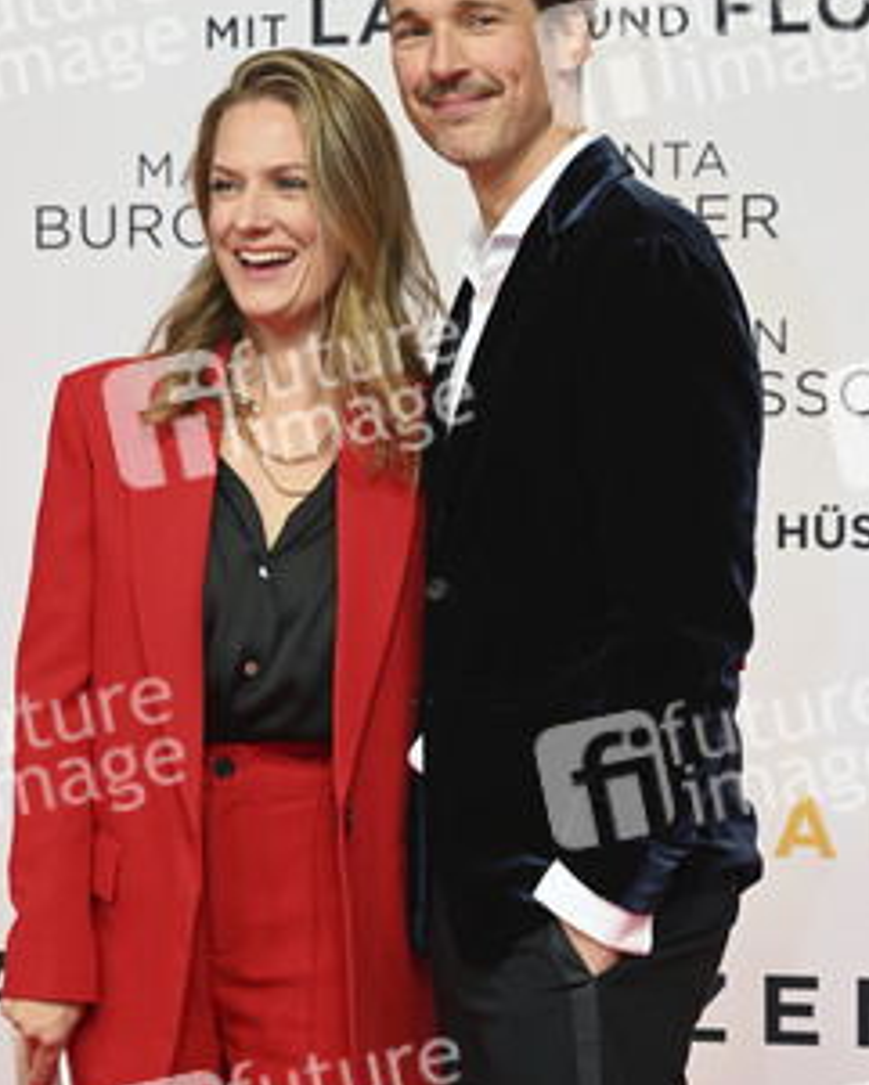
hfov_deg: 19.0
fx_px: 2603
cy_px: 584
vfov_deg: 23.5
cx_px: 393
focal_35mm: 81
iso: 640
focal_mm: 65
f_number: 5
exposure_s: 1/125
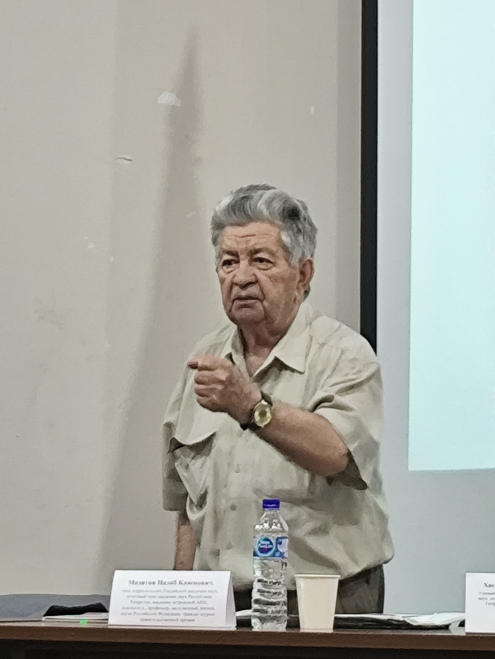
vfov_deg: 11.4
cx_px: 248
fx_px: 3296
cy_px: 330
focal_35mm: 173
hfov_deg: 8.6
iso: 320
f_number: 1.79
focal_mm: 4.71
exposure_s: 1/50
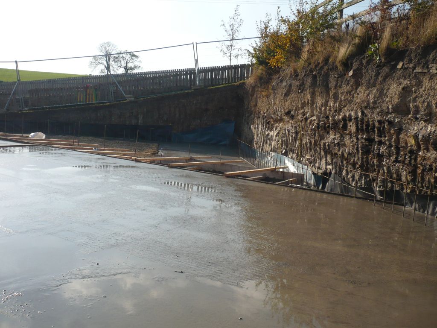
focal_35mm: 35
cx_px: 218
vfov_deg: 40.7
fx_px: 442
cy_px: 164
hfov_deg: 52.6
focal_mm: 5.8
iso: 100
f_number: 8
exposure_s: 1/200
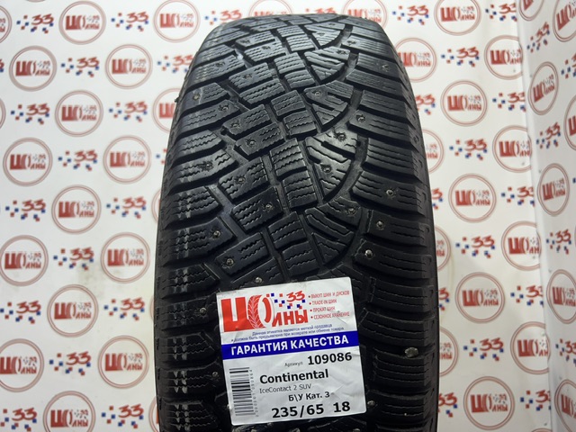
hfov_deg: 67.3
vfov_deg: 53.1
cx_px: 288
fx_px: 433
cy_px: 216
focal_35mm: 26
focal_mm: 5.7
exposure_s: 1/100
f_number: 1.5
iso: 50
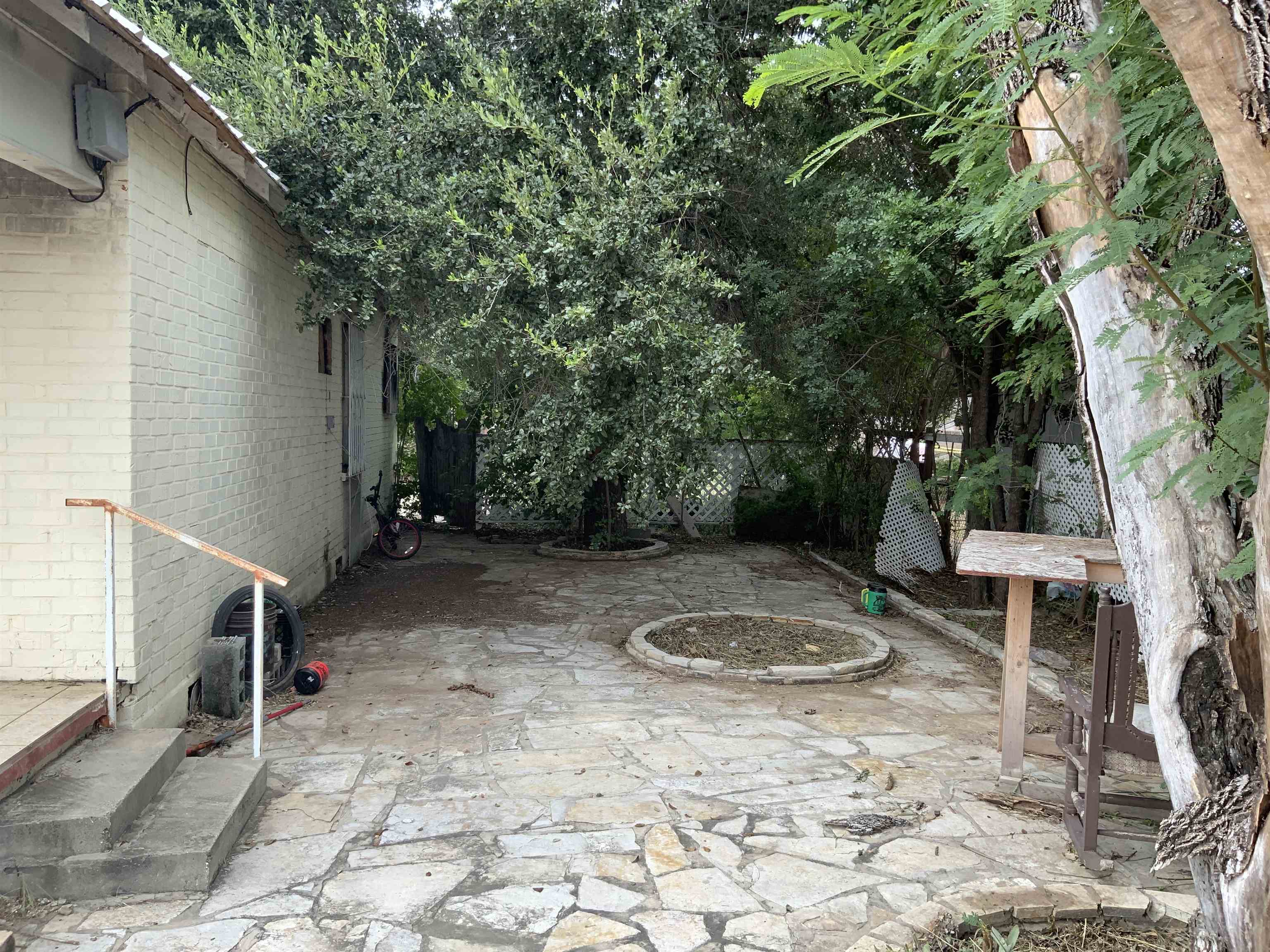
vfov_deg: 48.2
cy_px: 476
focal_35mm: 29
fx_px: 1064
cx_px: 635
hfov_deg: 61.7
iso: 16
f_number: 1.8
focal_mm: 3
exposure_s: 1/235
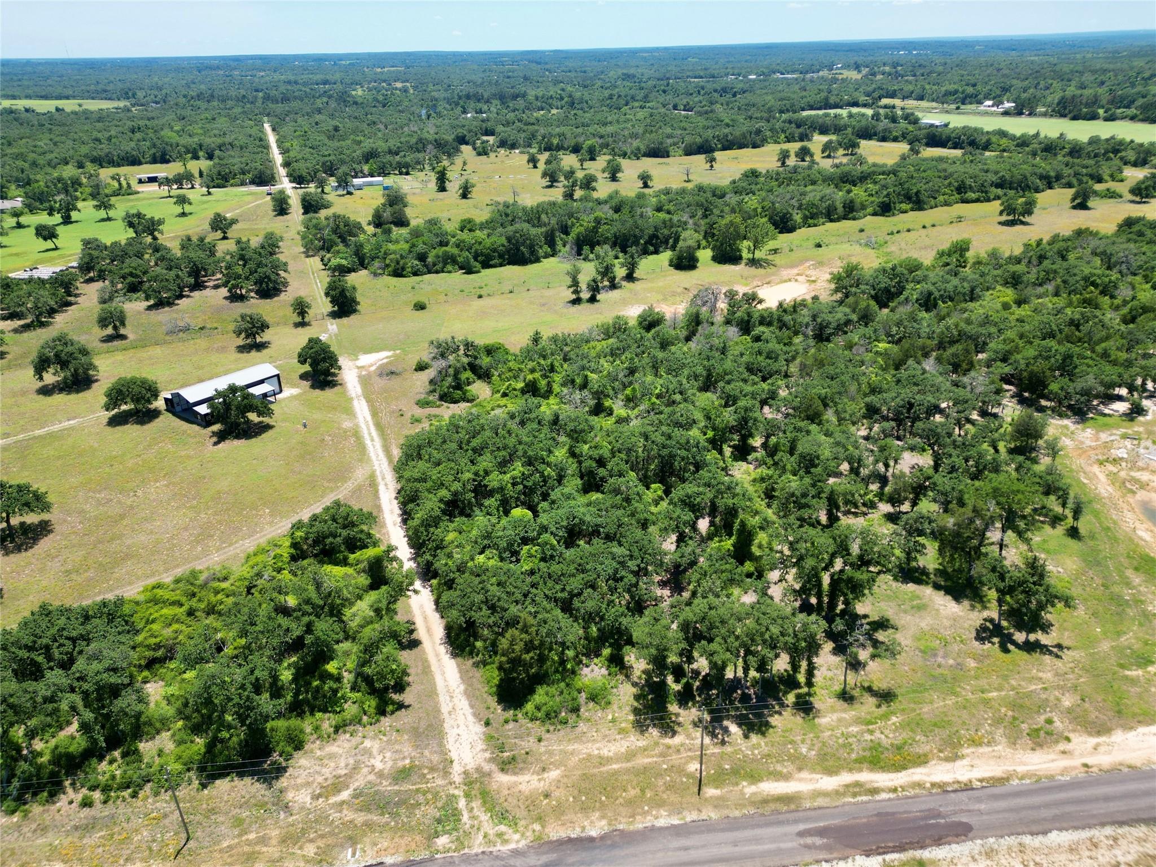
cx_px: 578
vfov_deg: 56.8
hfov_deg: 71.6
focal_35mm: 24
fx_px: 801
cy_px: 434
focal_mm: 6.72
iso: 160
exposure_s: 1/2500
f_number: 1.7
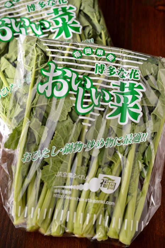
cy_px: 124
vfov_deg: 33.4
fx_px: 413
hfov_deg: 22.6
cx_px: 82
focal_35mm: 60
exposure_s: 1/500
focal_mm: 40
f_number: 4
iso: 200
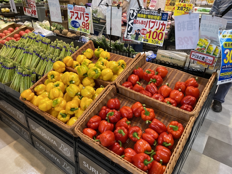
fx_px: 174
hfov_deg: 67.3
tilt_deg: -29.0
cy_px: 87
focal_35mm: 26
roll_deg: -3.0
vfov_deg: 53.1
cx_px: 116
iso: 64
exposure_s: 1/120
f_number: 1.8
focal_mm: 4.25
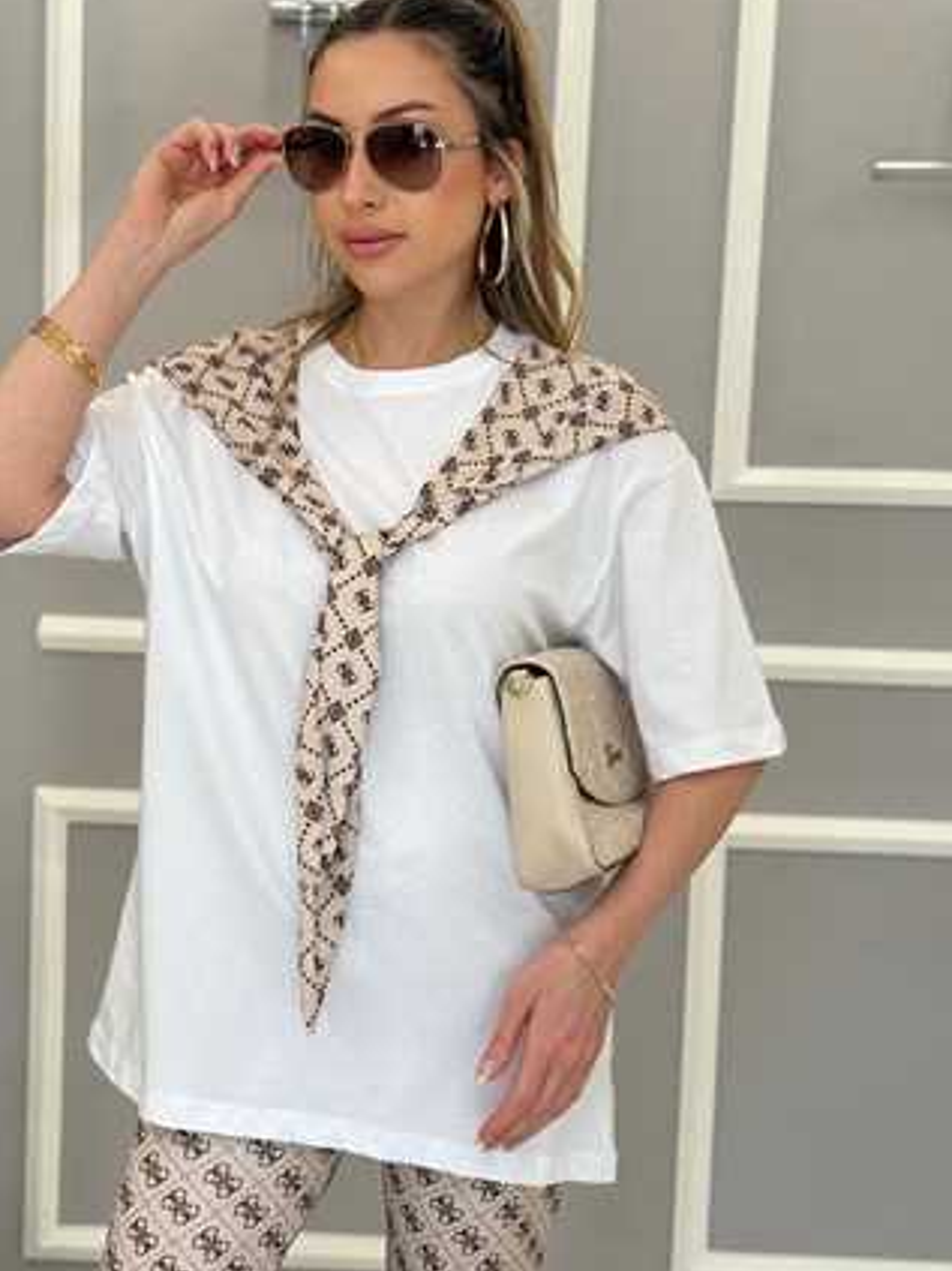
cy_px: 616
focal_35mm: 59
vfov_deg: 32.7
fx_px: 2165
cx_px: 387
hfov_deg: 24.8
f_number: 1.78
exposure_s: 1/122
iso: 64
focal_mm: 6.76
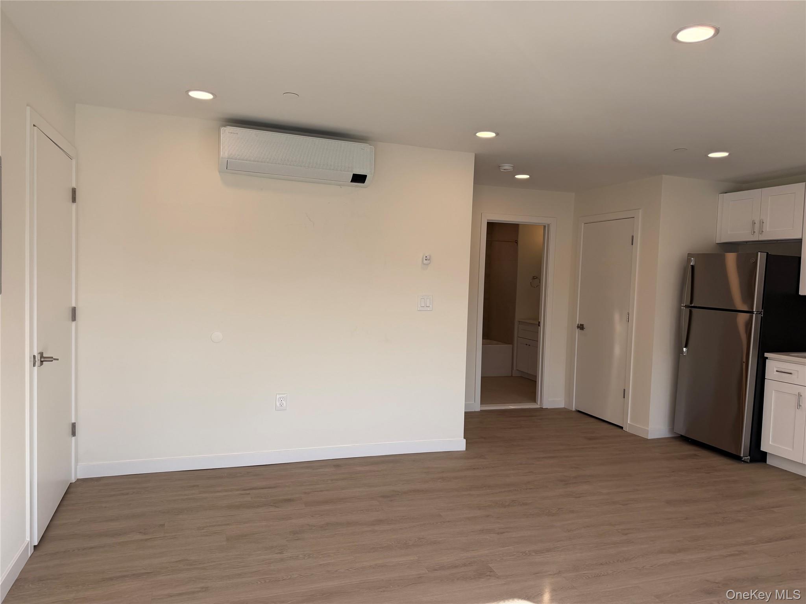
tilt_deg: -2.9
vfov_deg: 56.8
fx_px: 559
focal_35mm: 24
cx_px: 403
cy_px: 302
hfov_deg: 71.6
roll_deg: -1.7
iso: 100
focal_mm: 6.76
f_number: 1.78
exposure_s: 1/735
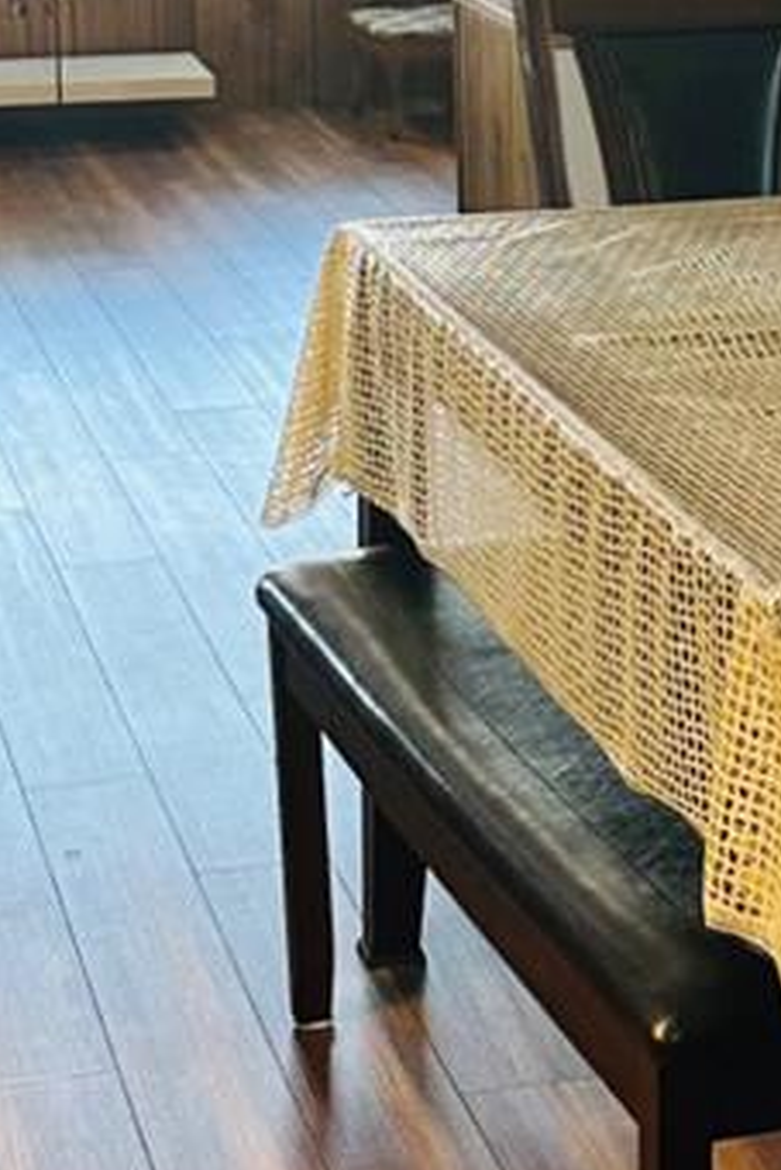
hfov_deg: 12.4
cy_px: 155
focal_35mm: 110
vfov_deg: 18.3
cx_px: 714
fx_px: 3576
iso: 250
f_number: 1.78
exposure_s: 1/60
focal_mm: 6.86
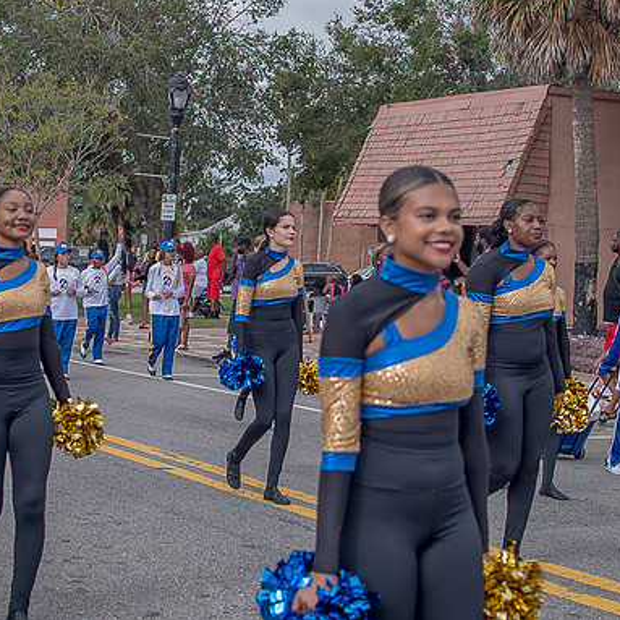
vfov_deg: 25.7
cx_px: 215
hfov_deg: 25.6
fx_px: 1358
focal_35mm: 67
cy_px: 308
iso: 100
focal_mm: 35
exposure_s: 1/500
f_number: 4
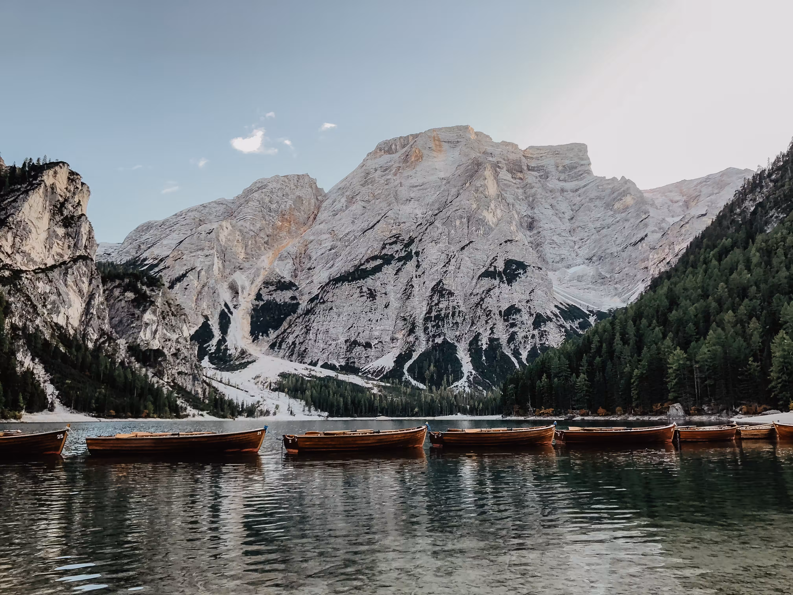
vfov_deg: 49.7
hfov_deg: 63.4
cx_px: 396
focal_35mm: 28
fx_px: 641
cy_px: 298
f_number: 1.8
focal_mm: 4
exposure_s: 1/120
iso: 50
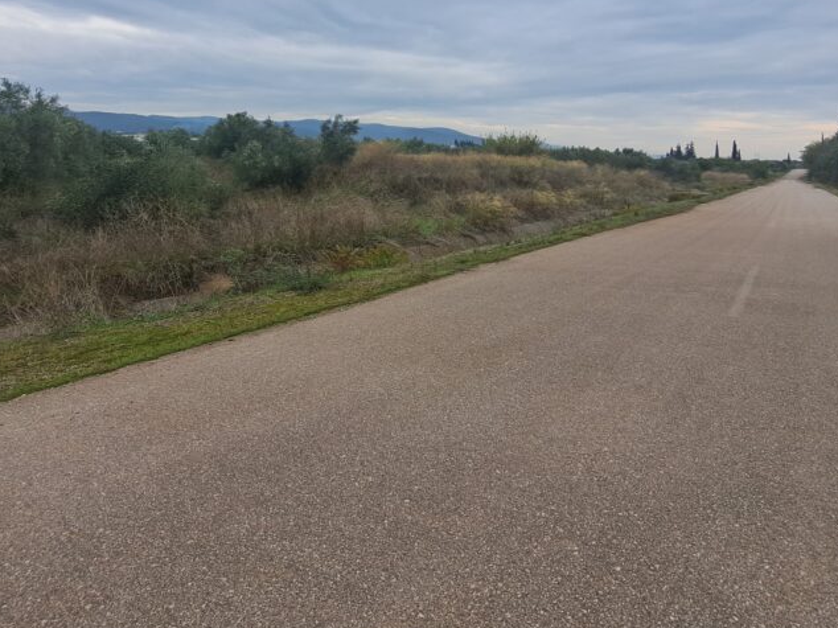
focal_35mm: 21
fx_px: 508
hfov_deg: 79.0
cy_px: 156
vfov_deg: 59.9
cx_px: 402
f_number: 2.2
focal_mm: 1.74
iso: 50
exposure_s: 1/534
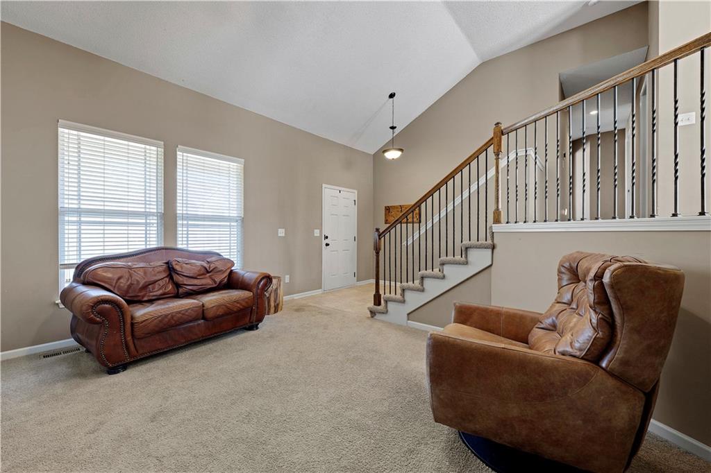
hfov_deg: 104.3
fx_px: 276
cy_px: 236
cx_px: 356
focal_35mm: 14
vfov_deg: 81.2
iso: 100
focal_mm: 14
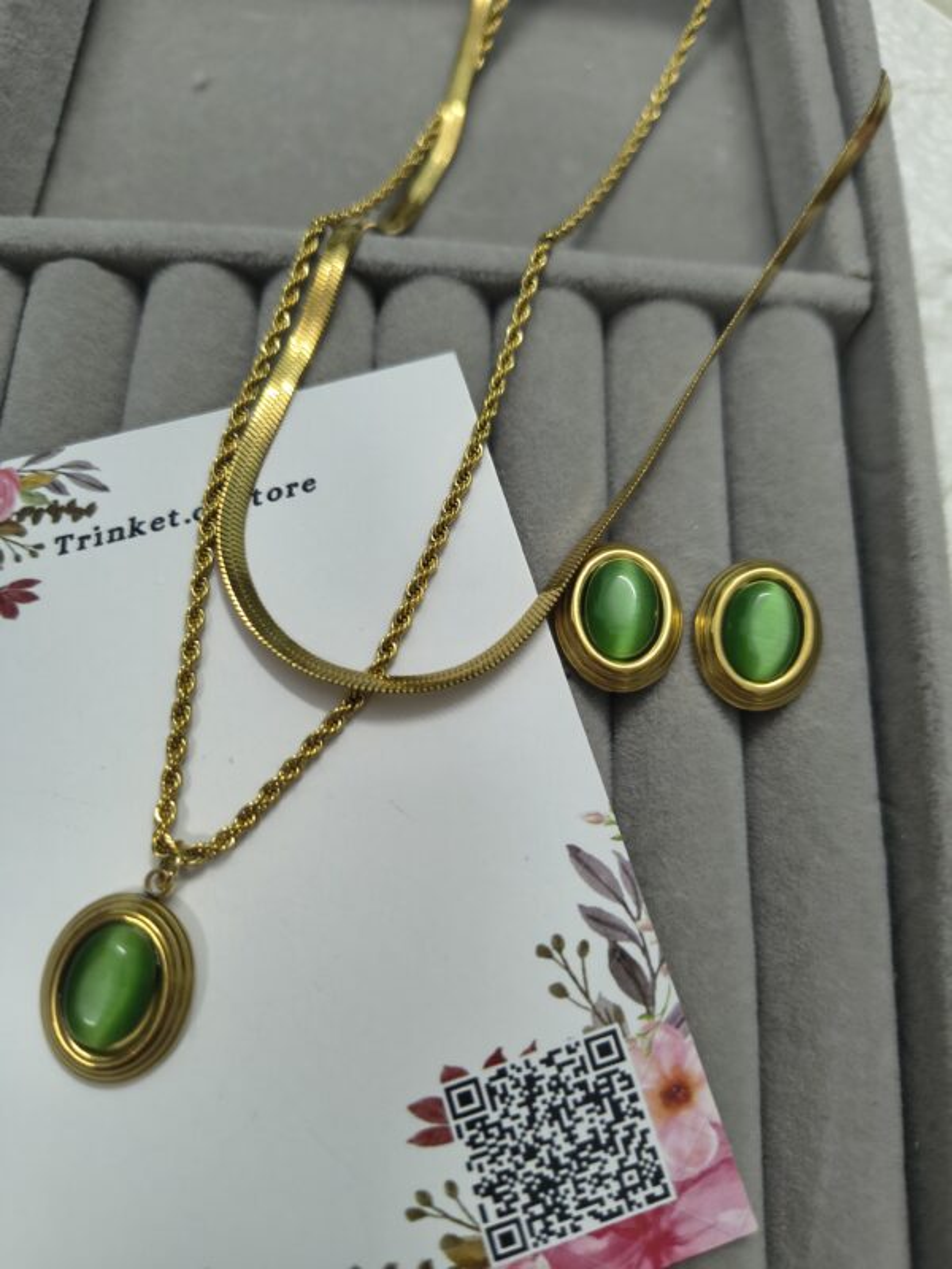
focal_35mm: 24
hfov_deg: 56.8
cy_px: 634
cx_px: 476
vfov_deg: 71.6
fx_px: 880
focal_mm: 5.56
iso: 783
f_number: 1.8
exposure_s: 1/50
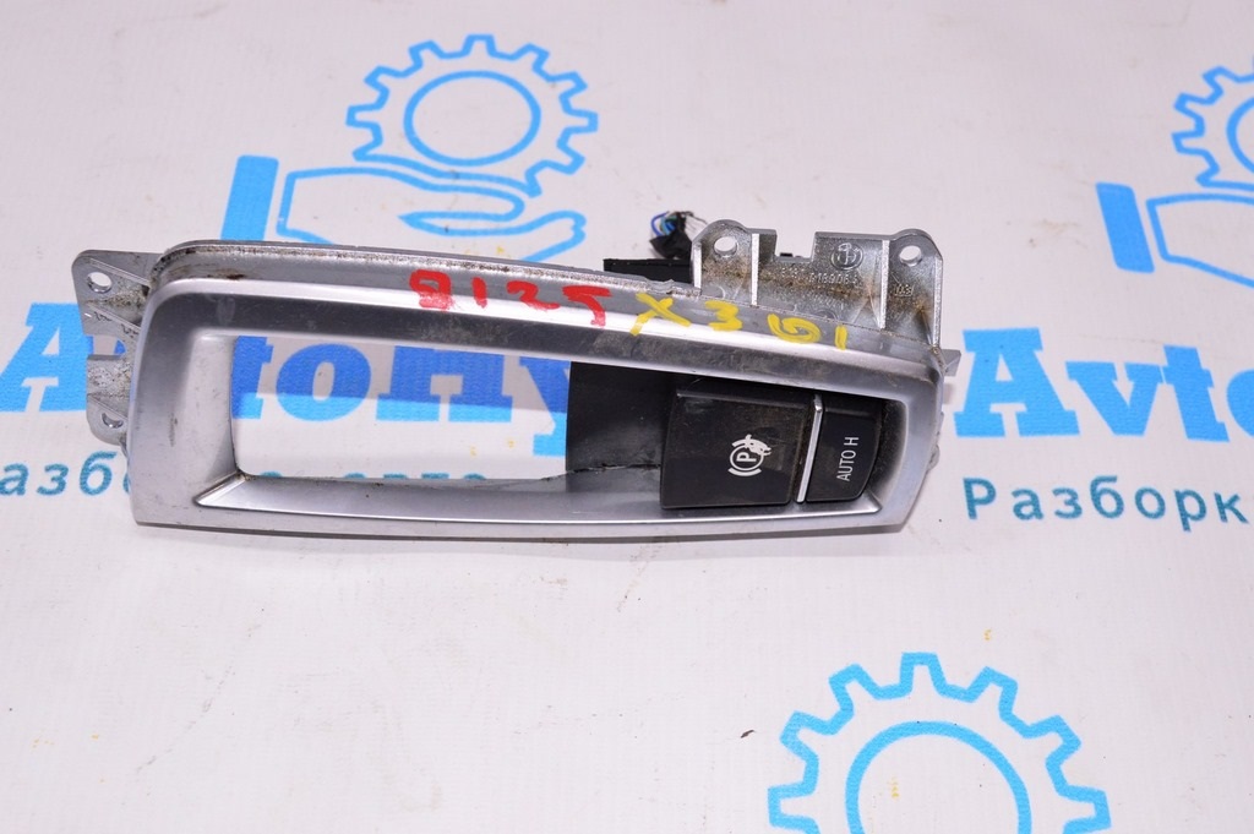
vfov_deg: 31.8
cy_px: 417
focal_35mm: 42
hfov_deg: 46.4
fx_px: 1462
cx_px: 627
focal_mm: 28
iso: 1600
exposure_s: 1/200
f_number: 8
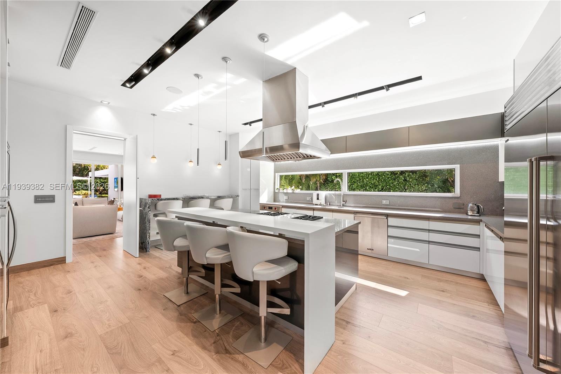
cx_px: 280
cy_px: 187
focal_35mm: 13
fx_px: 203
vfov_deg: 85.5
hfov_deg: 108.3
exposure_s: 1/40
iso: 400
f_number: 8
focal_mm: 13
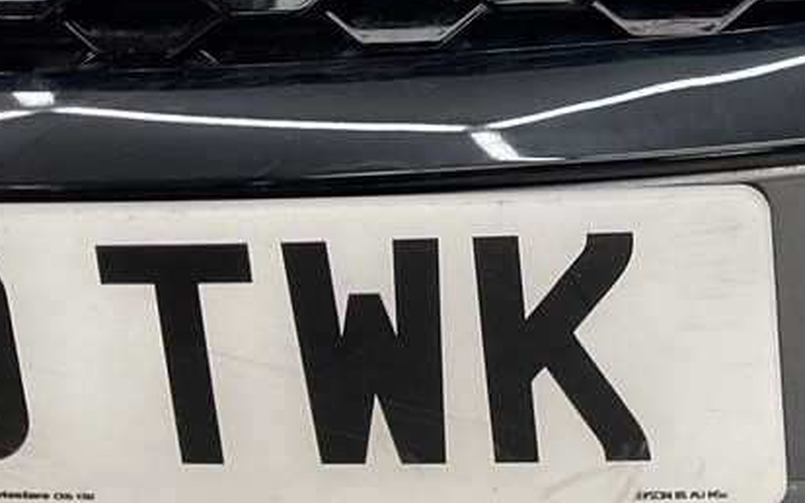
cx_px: 659
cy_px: -226
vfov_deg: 16.1
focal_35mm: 75
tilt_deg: -11.9
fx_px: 1645
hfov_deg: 26.9
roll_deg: +3.7
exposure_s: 1/120
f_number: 1.8
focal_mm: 3
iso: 40
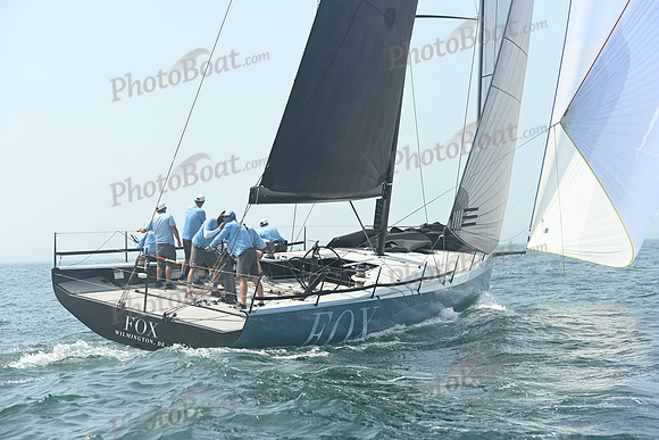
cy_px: 220
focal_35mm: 70
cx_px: 330
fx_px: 1282
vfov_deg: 19.5
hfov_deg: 28.8
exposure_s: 1/1250
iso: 320
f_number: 6.3
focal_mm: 70
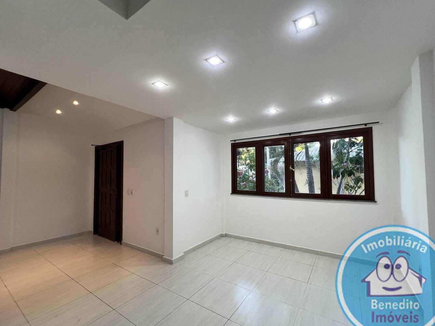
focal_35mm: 14
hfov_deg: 102.0
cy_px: 169
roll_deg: +1.1
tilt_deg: +3.0
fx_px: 176
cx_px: 221
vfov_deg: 85.6
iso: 200
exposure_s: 1/120
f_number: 1.8
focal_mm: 1.57
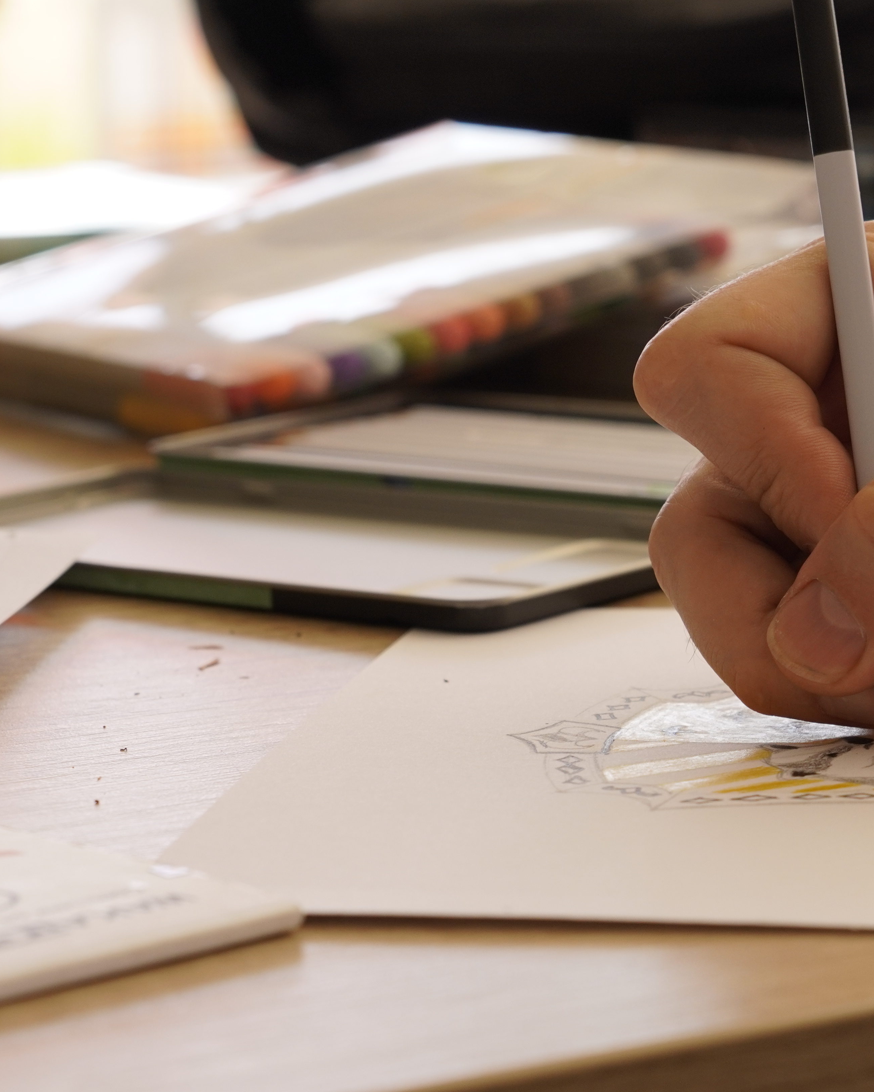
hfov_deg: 11.8
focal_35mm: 130
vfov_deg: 14.8
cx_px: 796
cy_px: 638
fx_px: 4204
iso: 320
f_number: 5
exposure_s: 1/125
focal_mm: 50
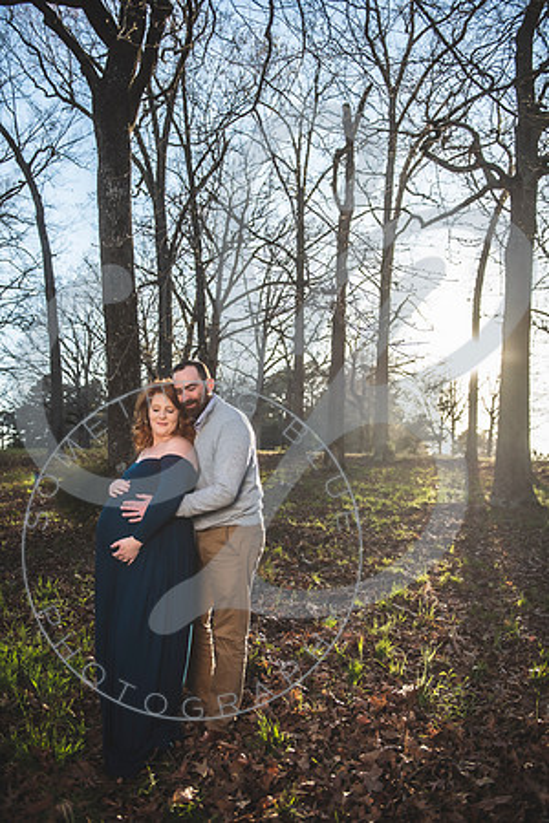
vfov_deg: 60.3
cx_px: 274
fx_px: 709
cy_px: 412
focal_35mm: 31
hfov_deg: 42.3
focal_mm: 31
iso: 100
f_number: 2.8
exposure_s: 1/1000
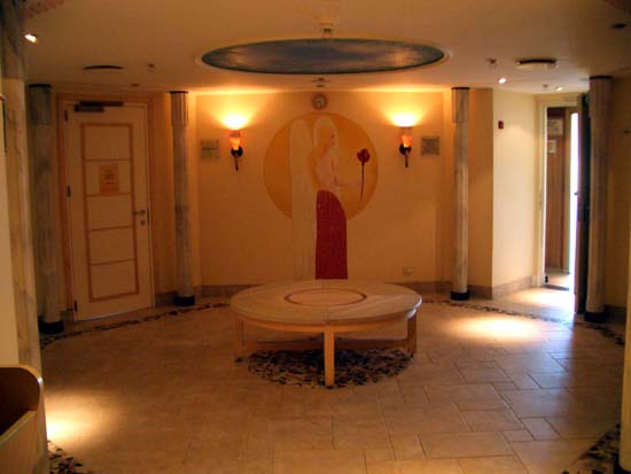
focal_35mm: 35
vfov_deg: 40.7
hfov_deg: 52.6
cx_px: 316
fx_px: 638
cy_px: 237
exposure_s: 1/13
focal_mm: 5.8
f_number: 2.6
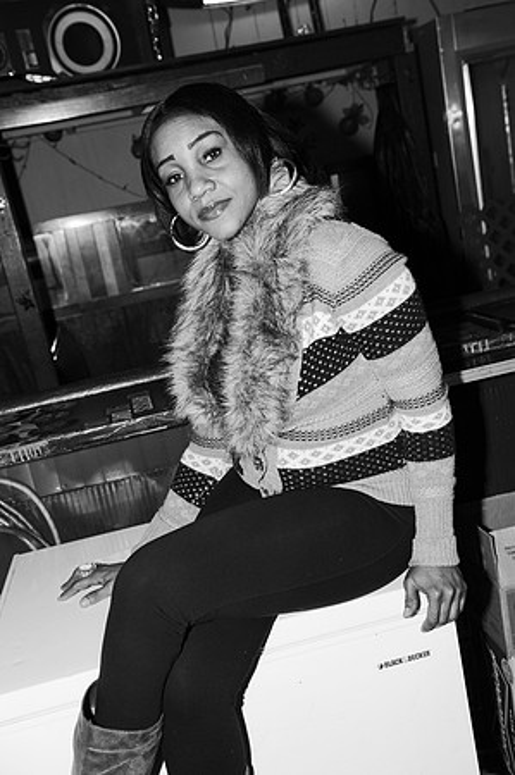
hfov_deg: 35.0
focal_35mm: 38
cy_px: 388
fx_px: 817
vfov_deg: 50.7
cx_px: 258
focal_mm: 38
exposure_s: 1/50
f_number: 5
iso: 640
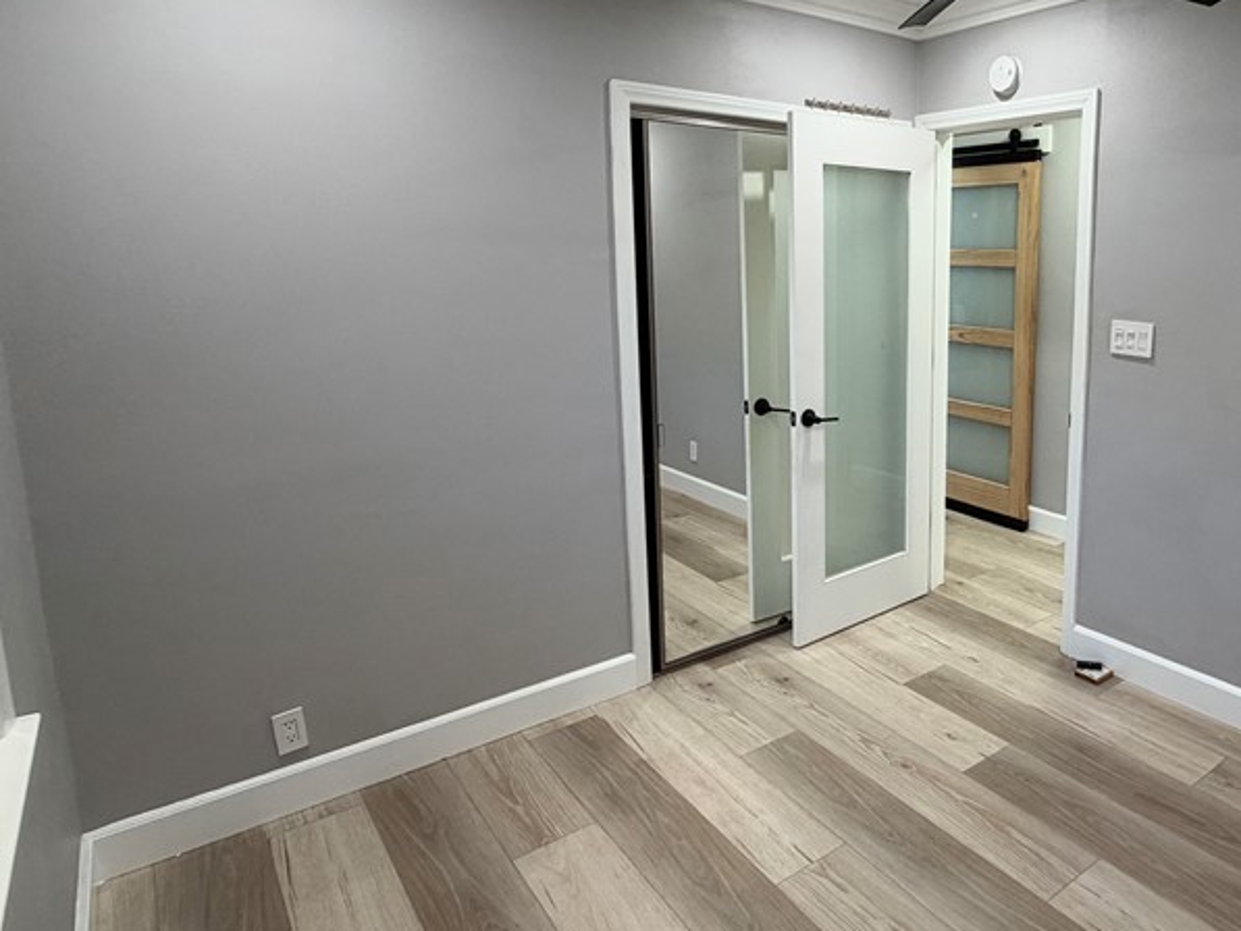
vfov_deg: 56.5
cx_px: 881
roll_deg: -0.4
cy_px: 378
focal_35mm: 24
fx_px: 861
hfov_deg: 68.4
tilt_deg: -9.4
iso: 250
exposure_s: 1/120
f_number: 2.2
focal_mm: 2.22
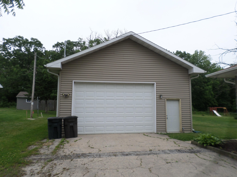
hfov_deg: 69.4
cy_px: 88
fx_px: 171
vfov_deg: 54.9
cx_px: 118
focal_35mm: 25
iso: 80
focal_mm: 4.5
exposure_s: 1/1000
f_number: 2.5
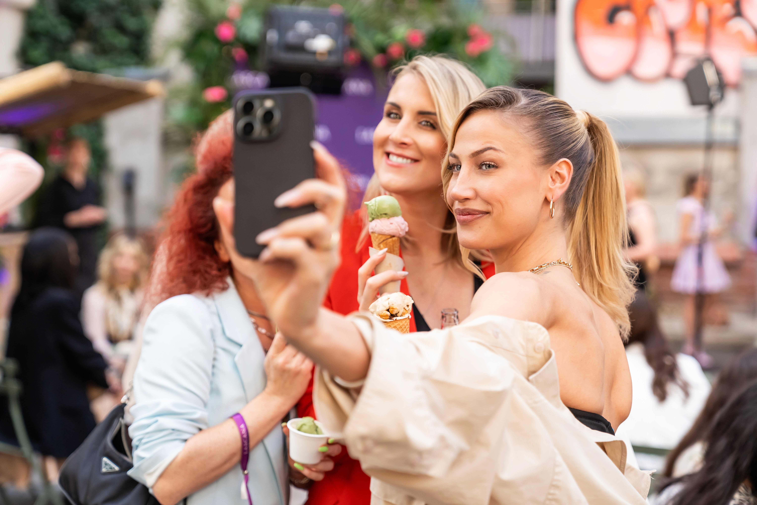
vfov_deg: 22.3
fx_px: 1283
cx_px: 378
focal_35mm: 61
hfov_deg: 32.9
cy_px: 252
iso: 800
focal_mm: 61
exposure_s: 1/1600
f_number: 2.8
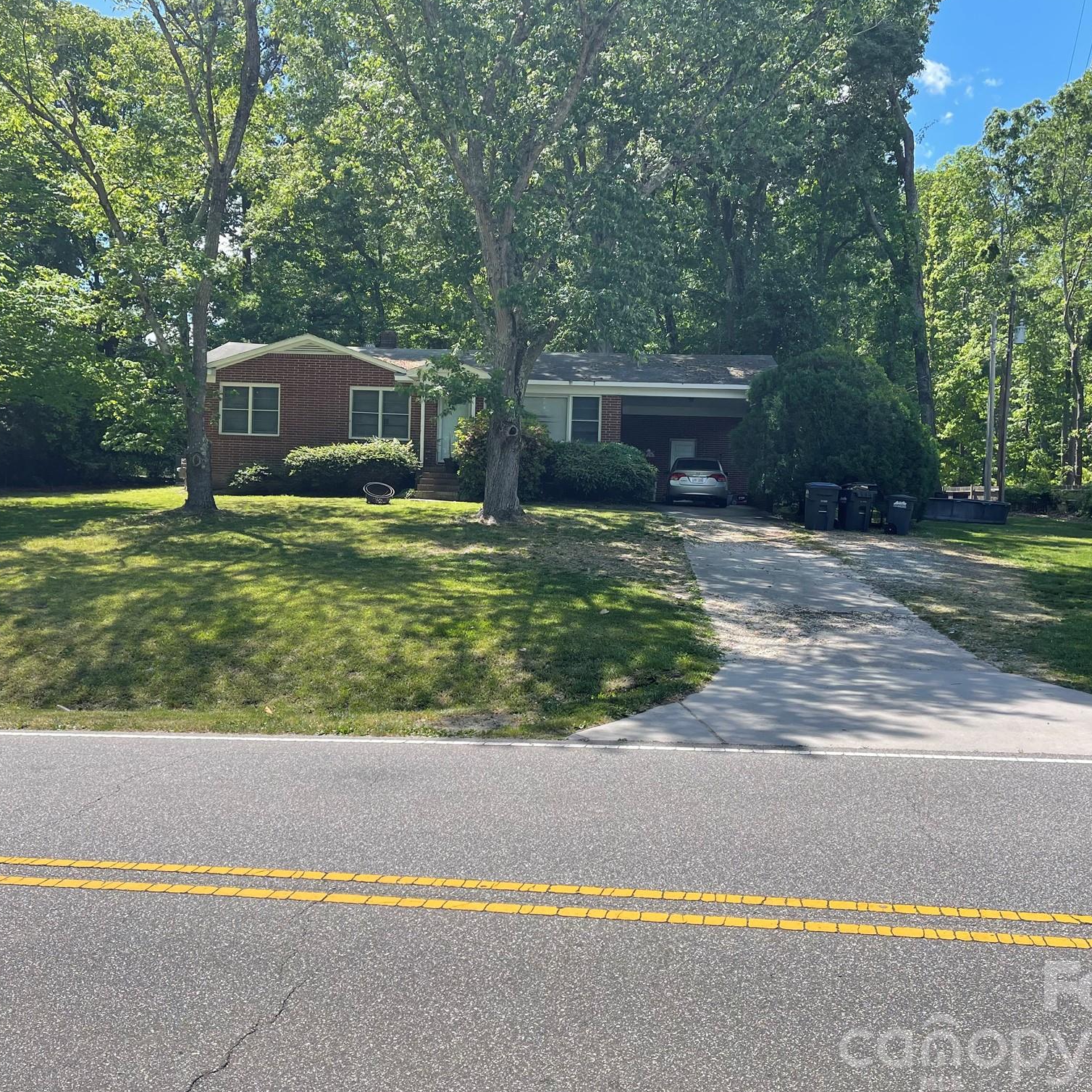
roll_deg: -2.6
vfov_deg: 54.0
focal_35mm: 30
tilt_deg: -2.2
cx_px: 534
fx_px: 1071
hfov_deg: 54.0
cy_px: 547
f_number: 1.6
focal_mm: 5.1
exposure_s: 1/2247
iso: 32
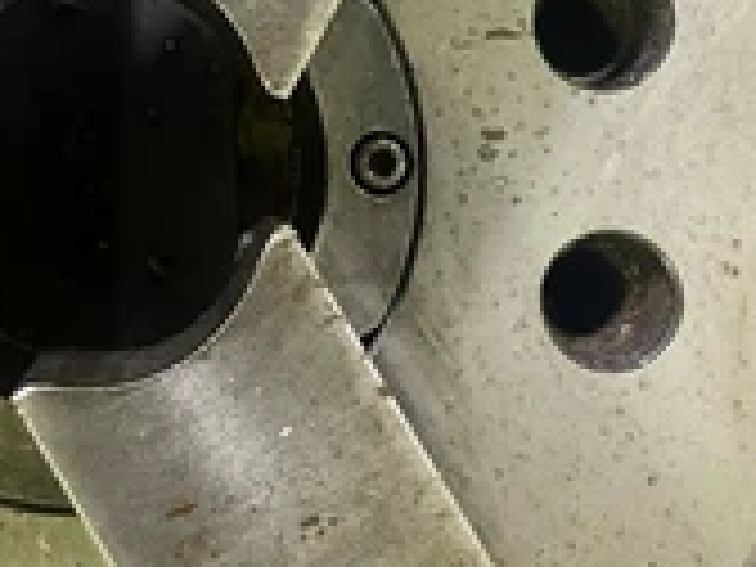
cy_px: 81
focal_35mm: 62
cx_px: 202
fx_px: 1354
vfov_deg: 23.2
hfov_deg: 30.7
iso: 400
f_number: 1.8
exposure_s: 1/60
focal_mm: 4.25
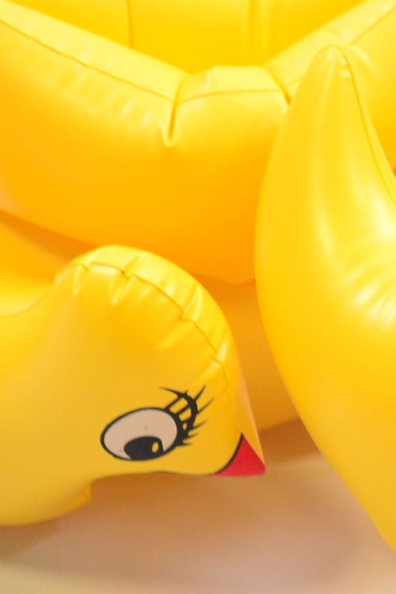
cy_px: 293
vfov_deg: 10.9
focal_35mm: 189
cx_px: 393
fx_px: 3117
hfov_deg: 7.2
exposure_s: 1/30
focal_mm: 44
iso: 640
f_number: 5.3
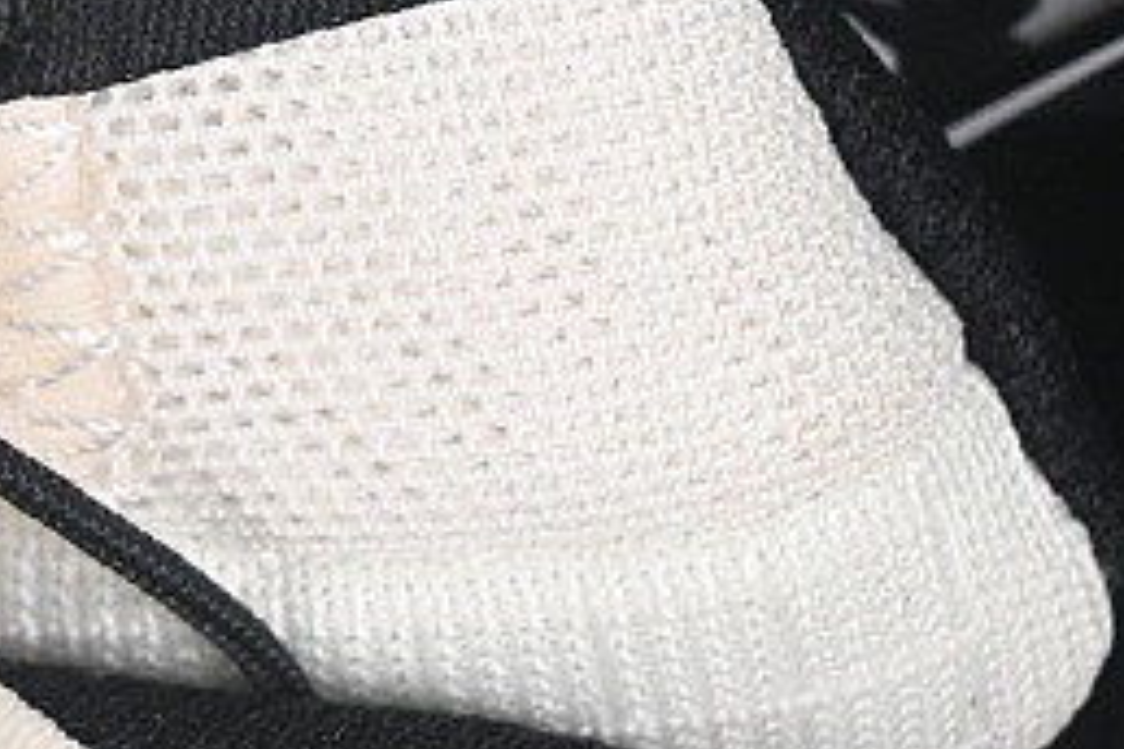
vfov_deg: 4.4
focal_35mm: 314
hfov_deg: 6.5
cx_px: -396
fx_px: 9803
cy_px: 17
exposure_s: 1/80
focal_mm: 50
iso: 160
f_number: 7.1
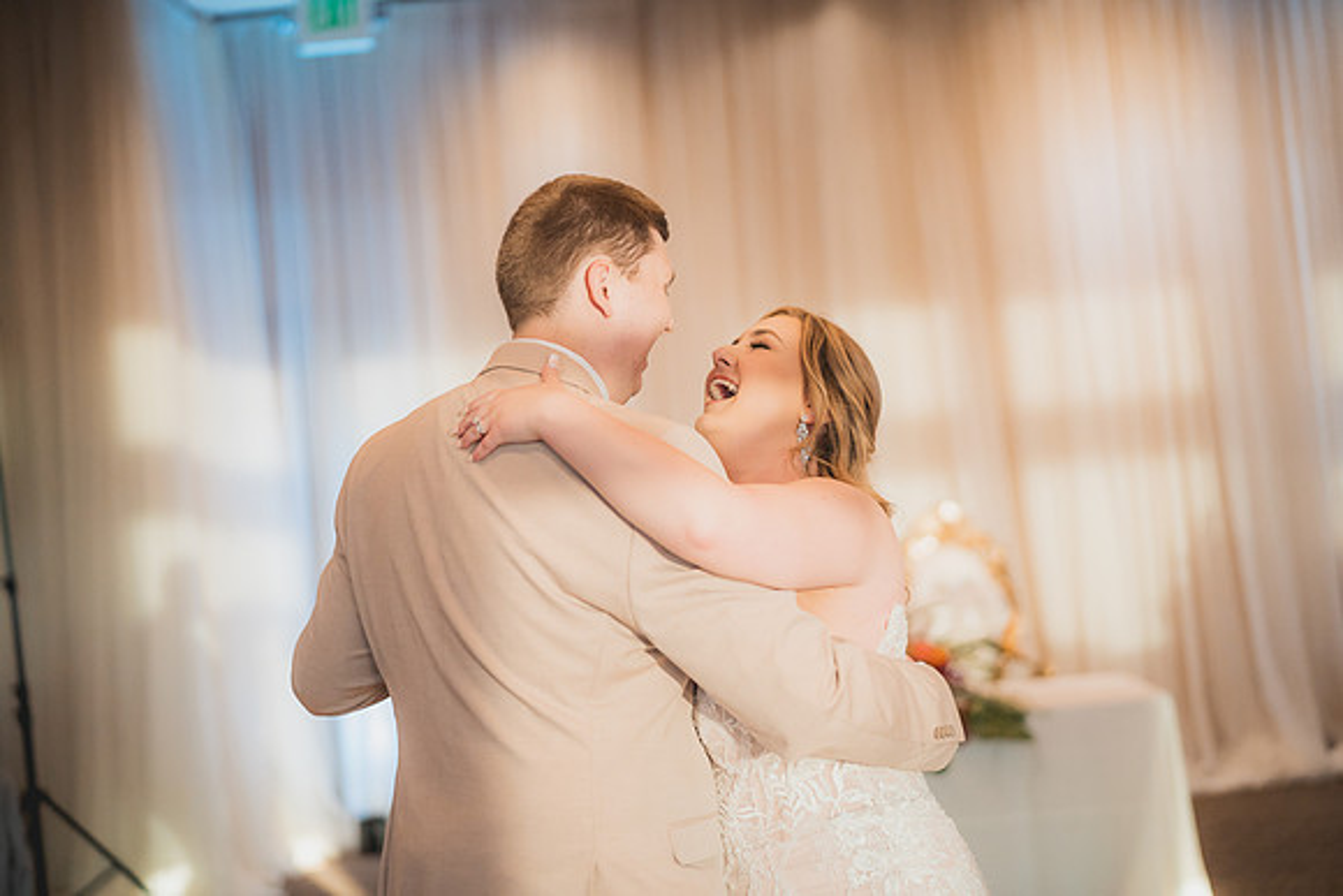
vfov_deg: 27.0
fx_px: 1866
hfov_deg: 39.6
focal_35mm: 50
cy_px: 448
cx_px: 672
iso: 1250
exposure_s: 1/1600
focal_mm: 50
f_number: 1.4
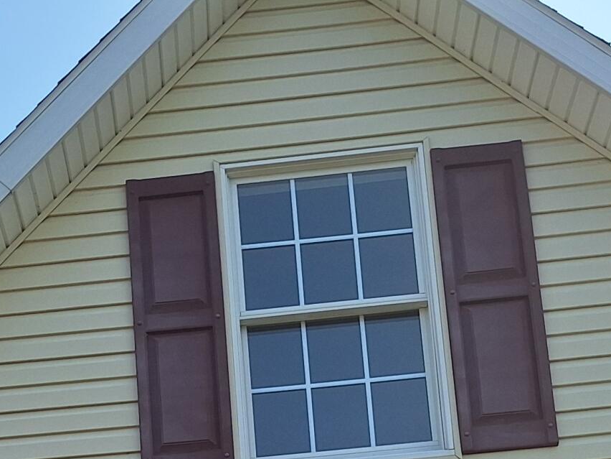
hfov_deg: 23.8
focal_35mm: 81
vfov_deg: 15.7
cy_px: 807
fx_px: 1430
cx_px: 135
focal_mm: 5.54
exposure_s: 1/2119
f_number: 1.8
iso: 40
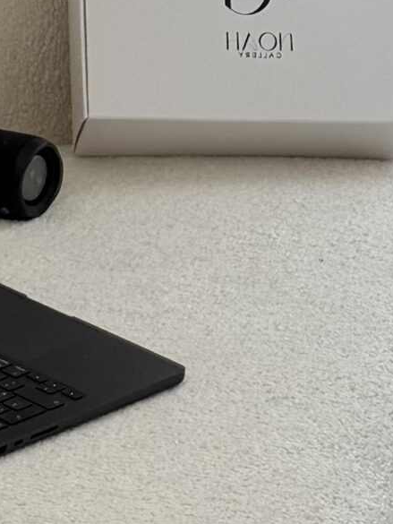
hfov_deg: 12.6
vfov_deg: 18.5
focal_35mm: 105
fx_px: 1589
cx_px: 756
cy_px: 81
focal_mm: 6.76
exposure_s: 1/305
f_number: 1.78
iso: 80
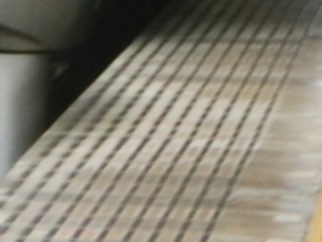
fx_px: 6056
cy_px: -358
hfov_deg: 3.0
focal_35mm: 651
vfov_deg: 2.3
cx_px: -107
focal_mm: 17.45
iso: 160
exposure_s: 1/200
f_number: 5.2
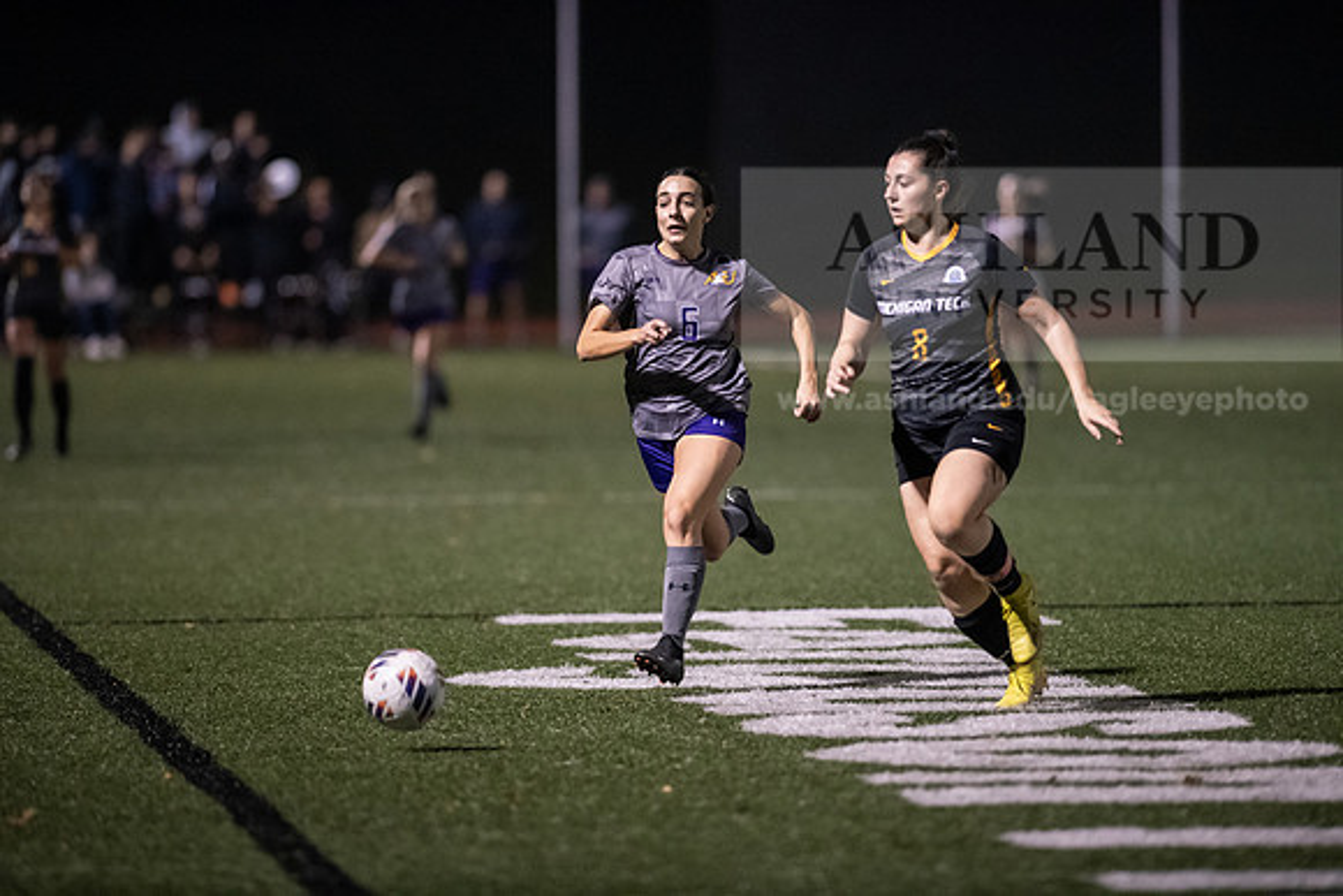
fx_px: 11194
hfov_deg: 6.9
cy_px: 448
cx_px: 672
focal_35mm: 300
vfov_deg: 4.6
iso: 8000
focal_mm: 300
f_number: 2.8
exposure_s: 1/1000
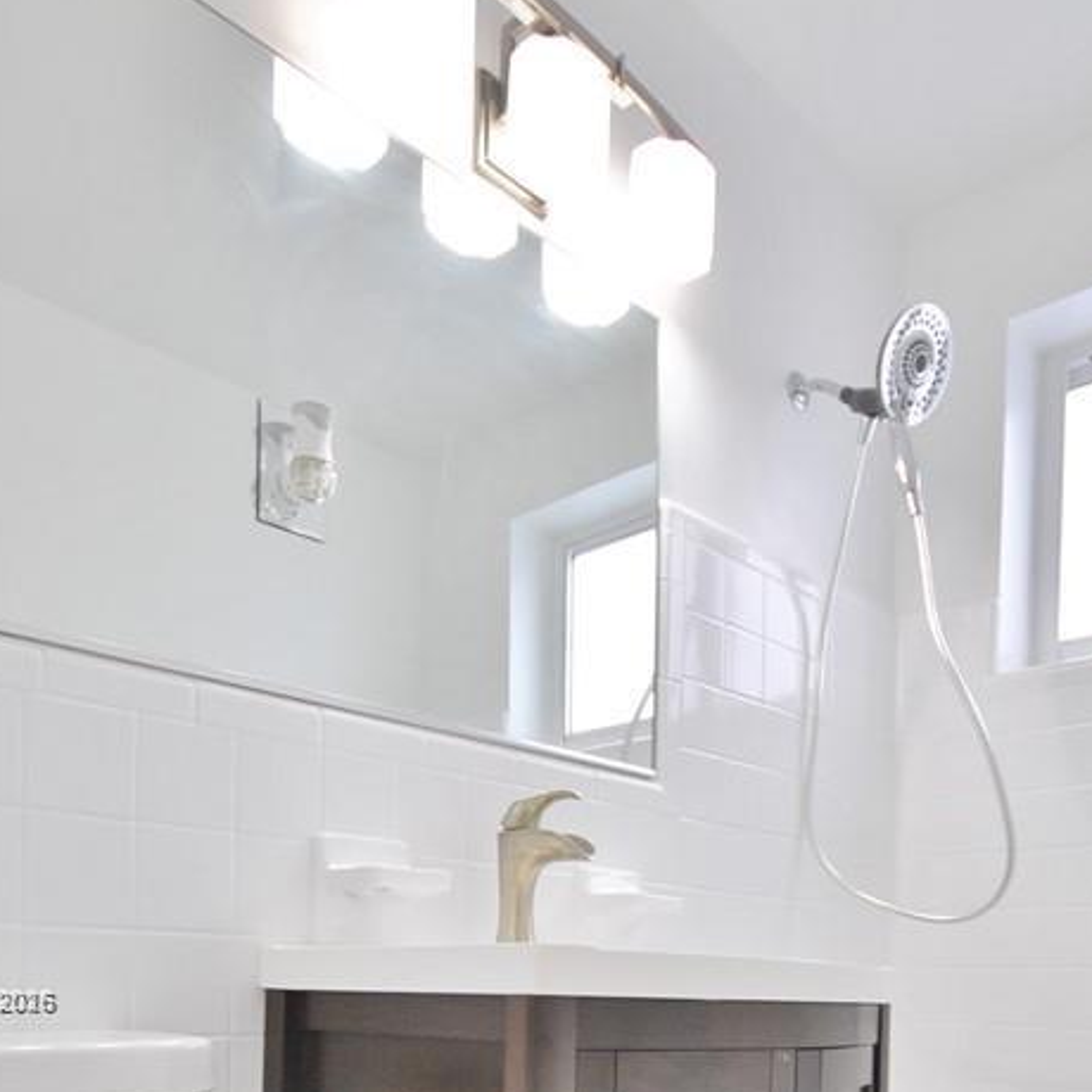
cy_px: 1003
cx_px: 579
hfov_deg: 54.0
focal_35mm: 30
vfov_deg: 47.9
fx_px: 1071
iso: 200
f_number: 4
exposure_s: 1/60
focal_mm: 10
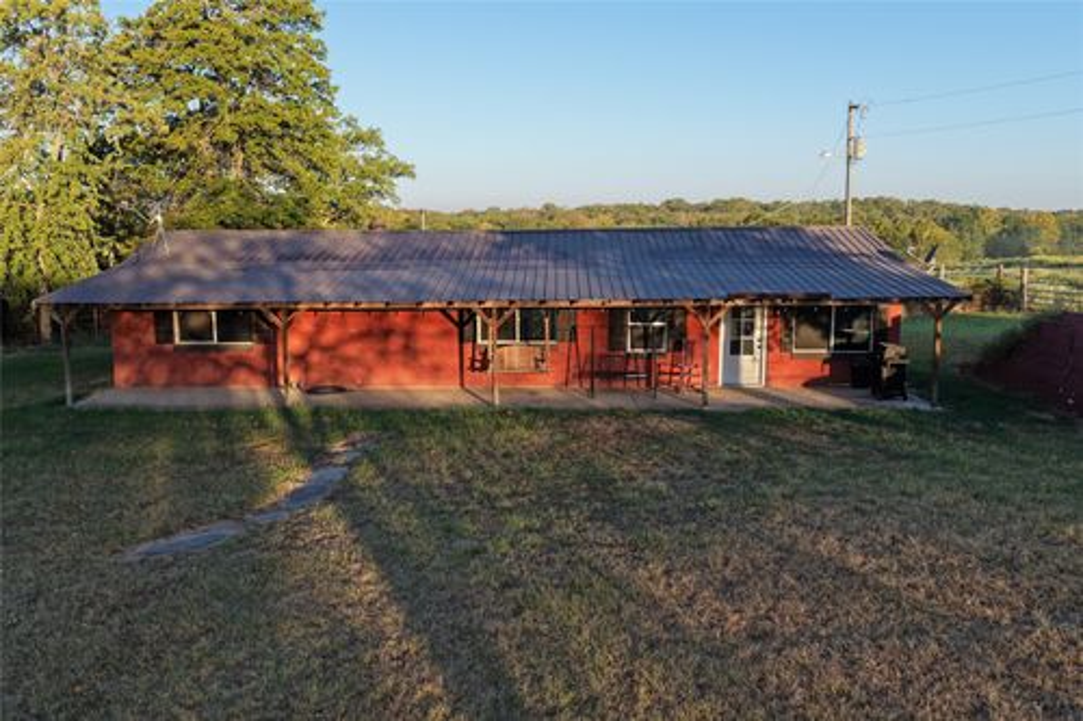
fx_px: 842
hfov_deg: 65.5
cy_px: 360
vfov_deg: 46.4
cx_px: 542
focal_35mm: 28
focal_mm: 14.45
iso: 100
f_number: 2.8
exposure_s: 1/240
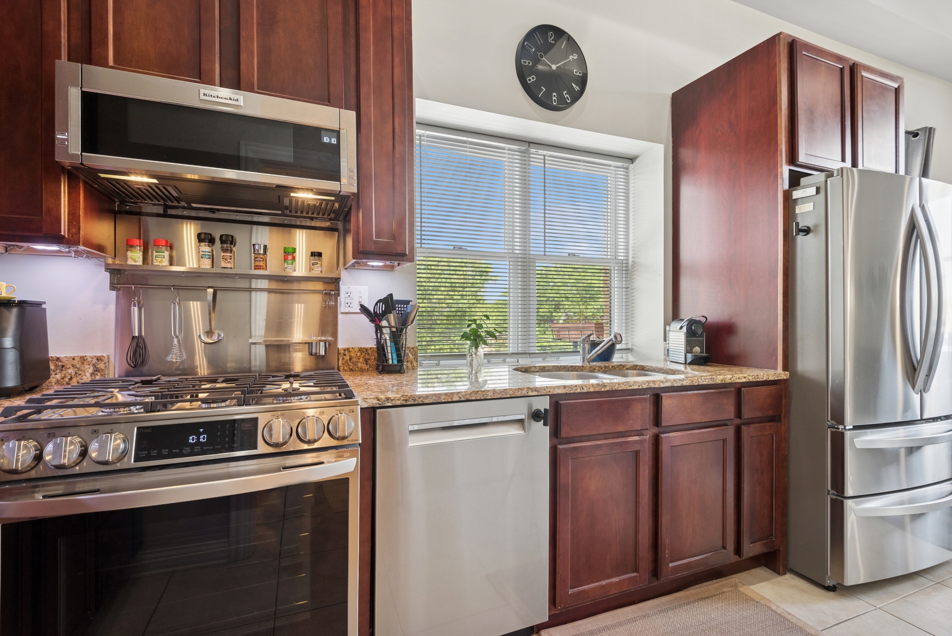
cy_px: 318
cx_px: 476
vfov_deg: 73.8
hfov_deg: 96.7
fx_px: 423
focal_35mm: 16
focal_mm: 16
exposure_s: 1/60
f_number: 8
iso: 400
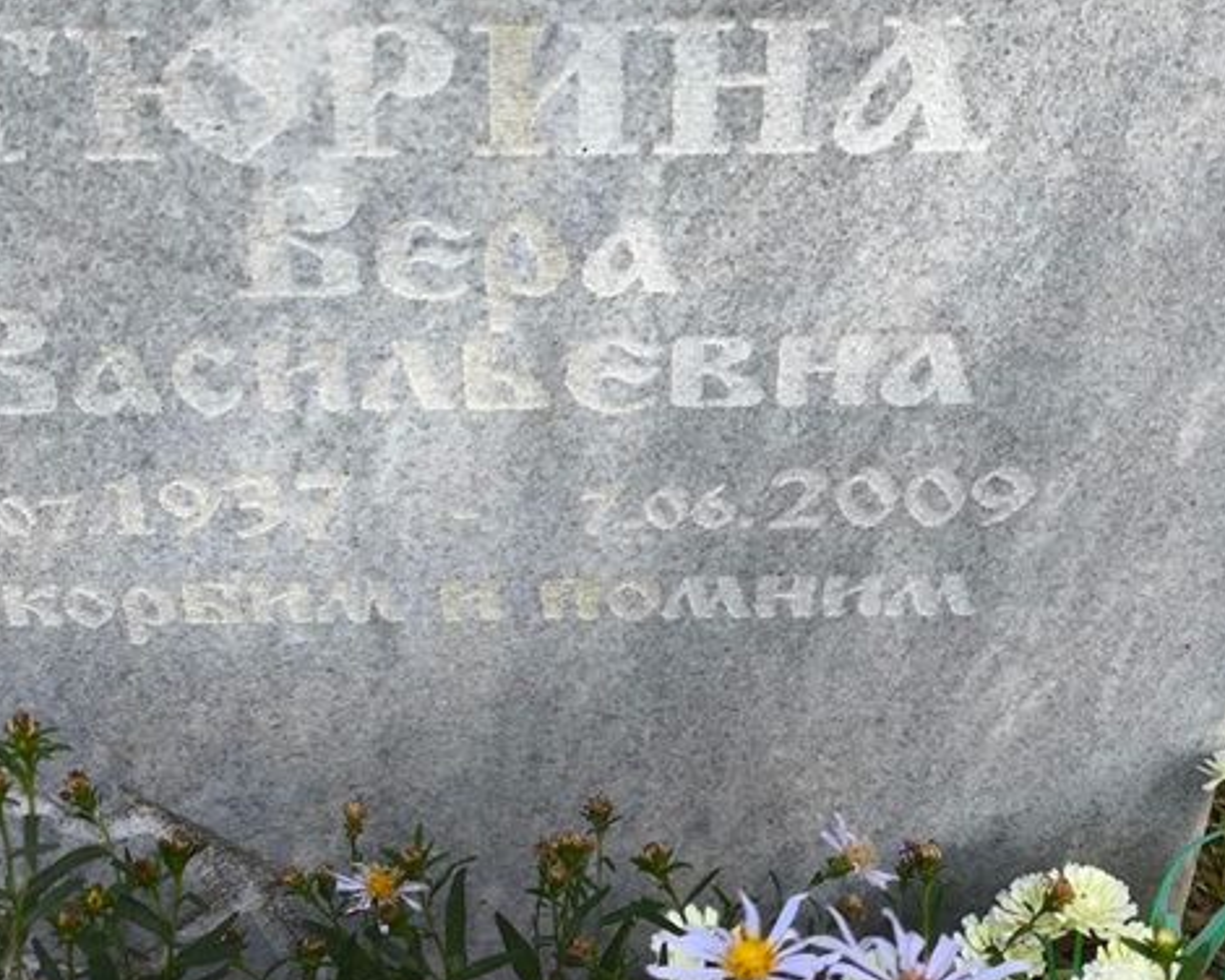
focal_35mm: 83
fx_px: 3009
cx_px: 556
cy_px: 250
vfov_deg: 18.4
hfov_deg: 23.0
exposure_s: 1/191
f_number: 1.7
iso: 50
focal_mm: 4.71
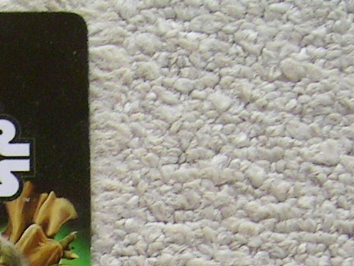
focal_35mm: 133
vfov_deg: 10.5
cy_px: 479
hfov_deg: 14.1
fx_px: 1360
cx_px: -129
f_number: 2.8
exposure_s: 1/32
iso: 100
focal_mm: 5.6
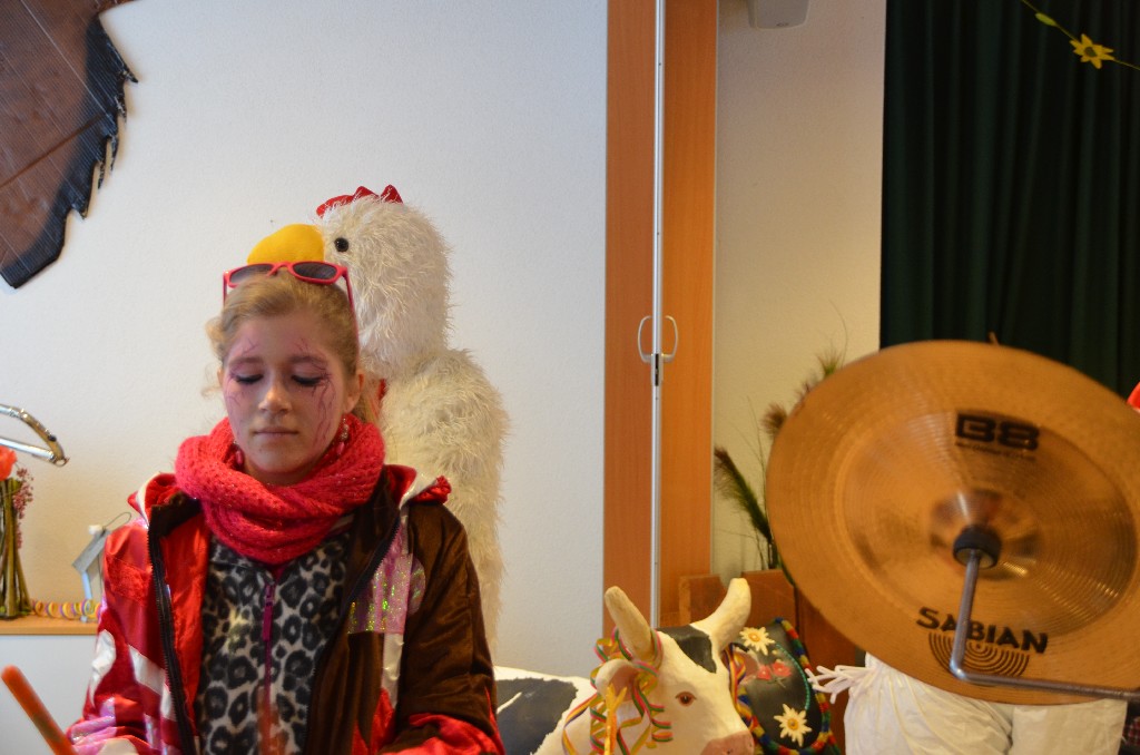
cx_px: 570
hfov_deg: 30.6
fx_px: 2085
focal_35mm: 66
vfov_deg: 20.5
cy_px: 378
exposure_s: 1/40
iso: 800
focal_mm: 44
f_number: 4.5
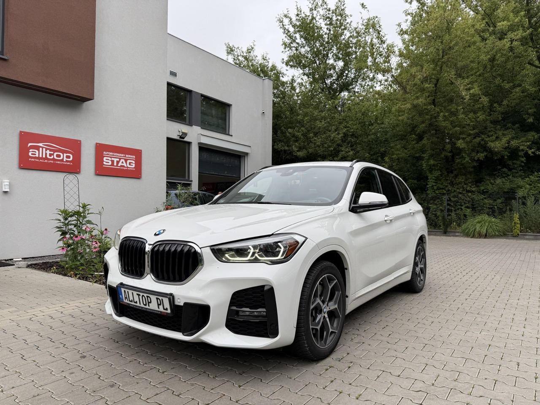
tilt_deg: +0.9
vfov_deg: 56.8
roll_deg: -1.0
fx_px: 374
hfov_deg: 71.6
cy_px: 202
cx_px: 270
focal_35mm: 24
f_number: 1.78
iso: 80
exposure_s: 1/598
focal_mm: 6.76
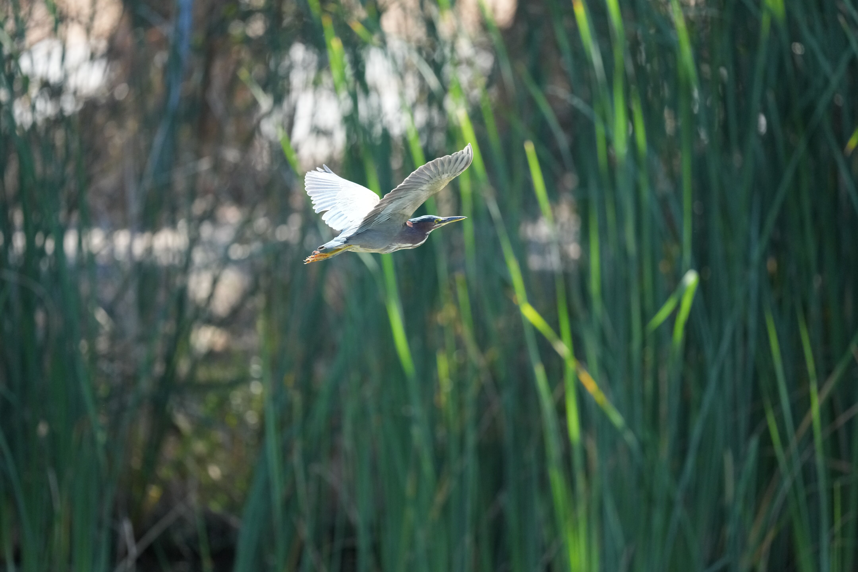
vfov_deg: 3.4
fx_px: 9533
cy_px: 286
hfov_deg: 5.2
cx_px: 429
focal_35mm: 400
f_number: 4.5
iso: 2500
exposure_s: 1/2500
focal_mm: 400
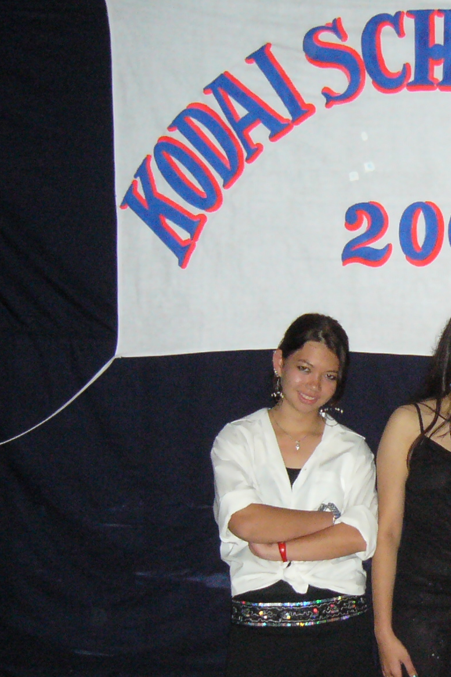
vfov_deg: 27.9
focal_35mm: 72
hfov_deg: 18.4
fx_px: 1352
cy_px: 434
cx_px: 471
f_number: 2.8
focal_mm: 5.8
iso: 400
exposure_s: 1/60
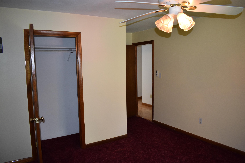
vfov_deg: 47.9
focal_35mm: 27
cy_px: 82
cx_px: 122
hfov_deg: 67.4
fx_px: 184
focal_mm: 18
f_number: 3.5
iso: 1000
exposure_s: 1/60
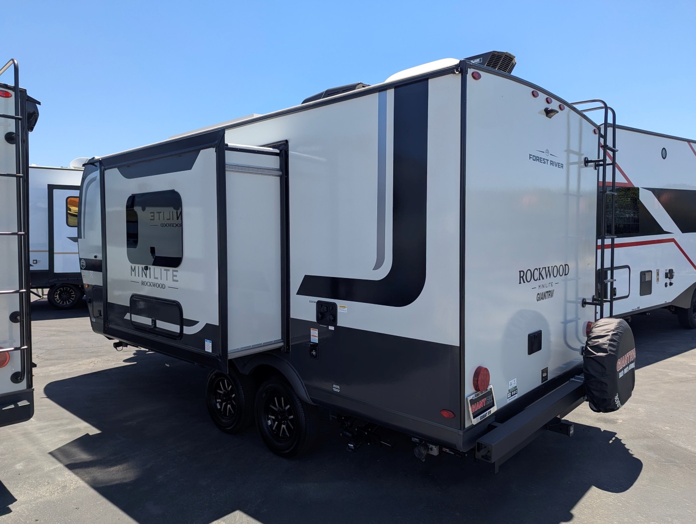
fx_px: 483
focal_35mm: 24
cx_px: 348
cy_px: 262
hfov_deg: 71.5
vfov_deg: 56.9
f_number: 1.85
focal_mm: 6.81
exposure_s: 1/1397
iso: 48
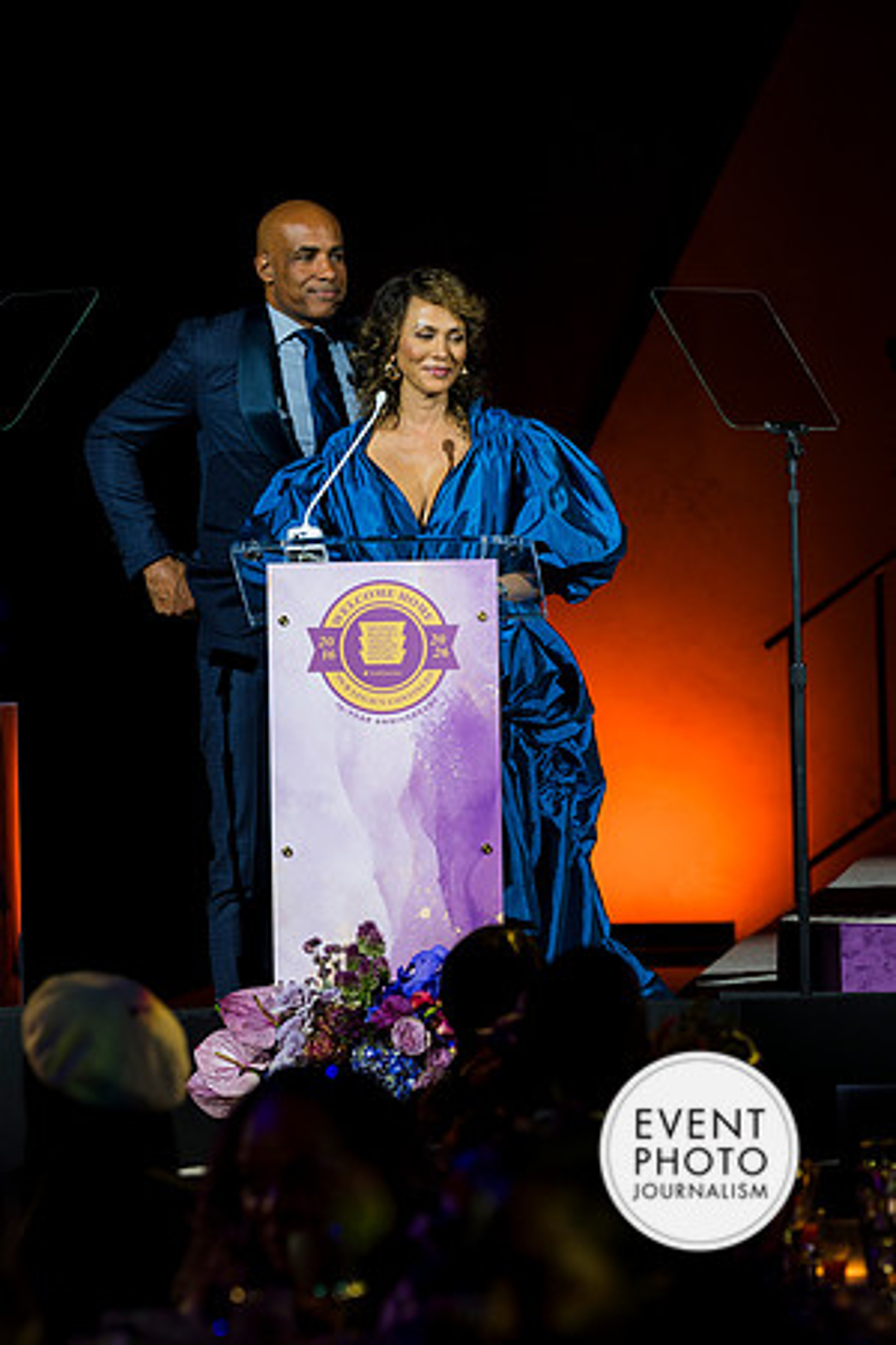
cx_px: 448
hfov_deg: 7.0
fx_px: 7317
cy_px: 672
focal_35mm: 196
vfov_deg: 10.5
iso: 125
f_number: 3.5
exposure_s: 1/50
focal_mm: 131
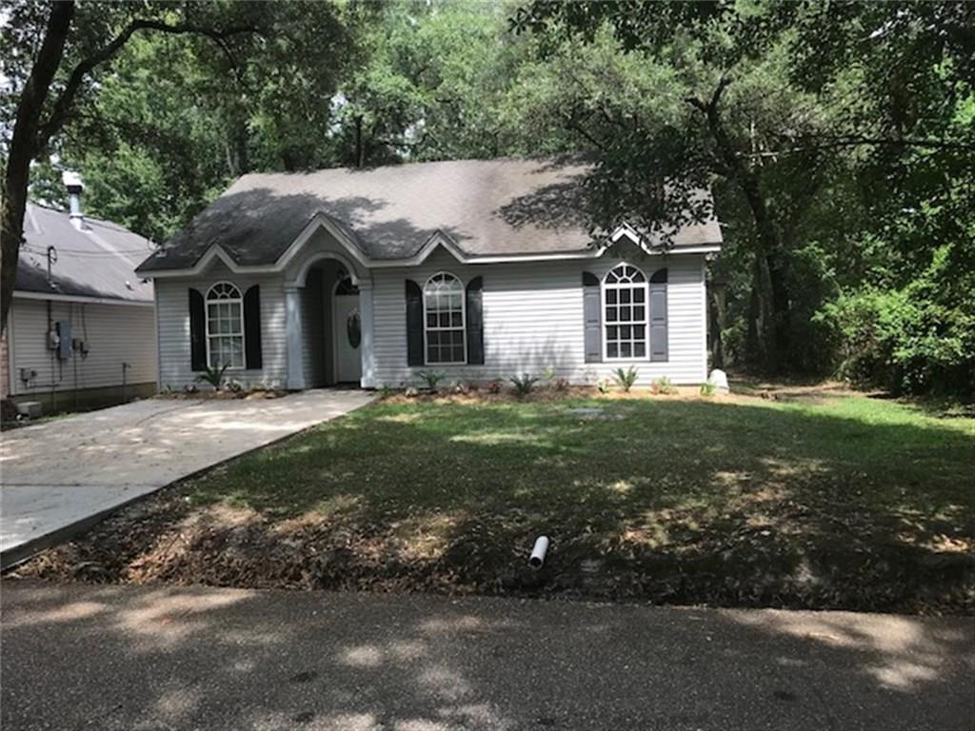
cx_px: 488
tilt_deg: +0.0
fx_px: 789
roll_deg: +1.6
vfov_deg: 49.7
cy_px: 366
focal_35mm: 28
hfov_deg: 63.4
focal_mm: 3.99
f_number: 1.8
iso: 20
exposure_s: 1/526
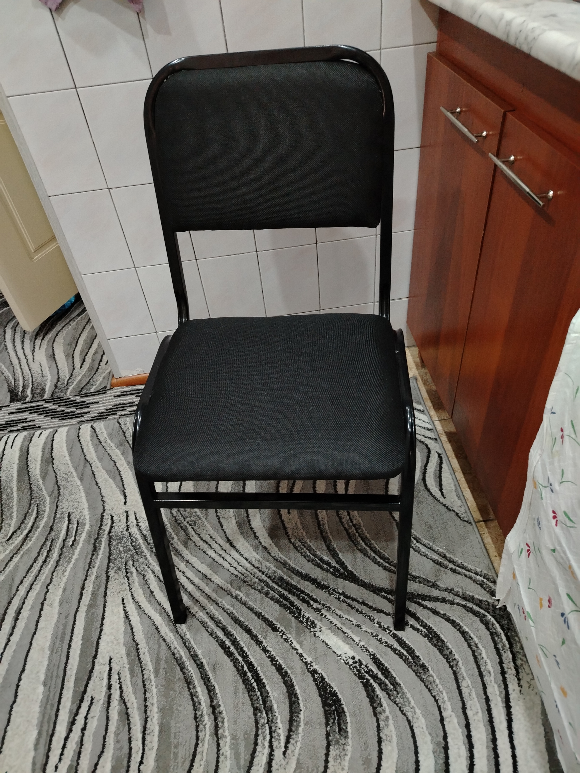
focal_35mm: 24
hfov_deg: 56.8
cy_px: 386
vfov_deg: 71.6
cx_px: 290
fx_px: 536
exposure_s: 1/25
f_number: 1.75
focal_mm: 5.25
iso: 2569
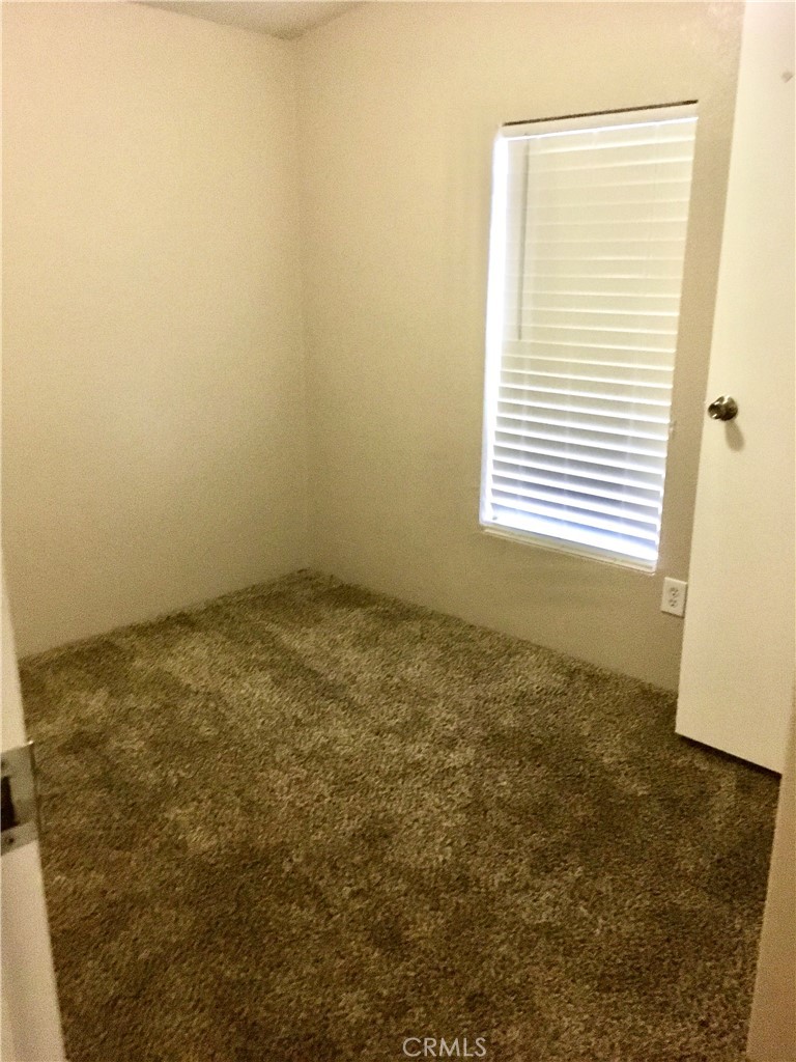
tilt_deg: -17.2
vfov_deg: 61.7
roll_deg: +0.9
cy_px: 531
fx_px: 889
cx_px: 398
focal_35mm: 29
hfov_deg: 48.2
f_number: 2.2
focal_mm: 4.15
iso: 320
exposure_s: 1/15
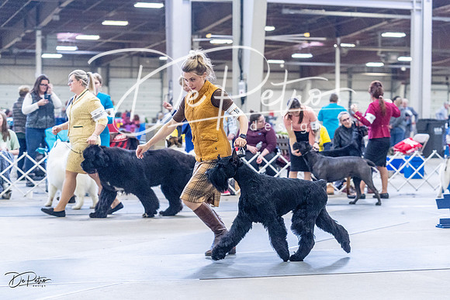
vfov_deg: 17.1
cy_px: 150
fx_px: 1000
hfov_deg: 25.4
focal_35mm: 80
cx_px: 225
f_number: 3.5
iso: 6400
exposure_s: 1/320
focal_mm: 80
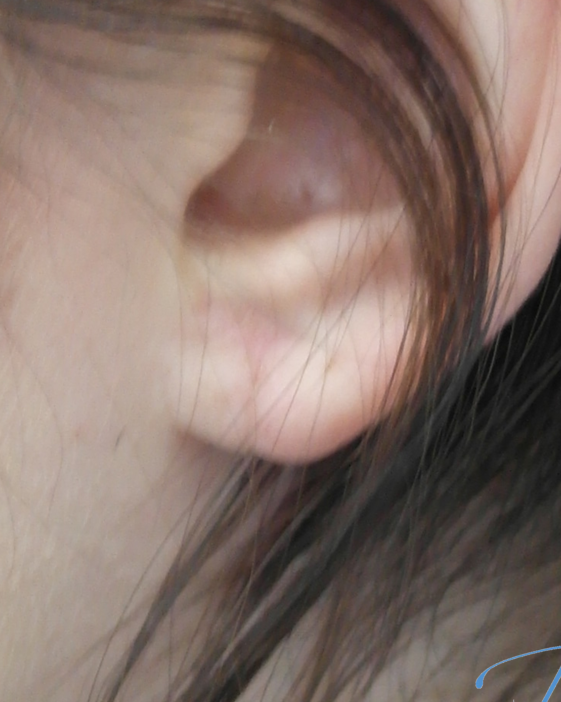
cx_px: 375
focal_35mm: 104
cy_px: 151
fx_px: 2159
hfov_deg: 14.8
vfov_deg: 18.3
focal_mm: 38
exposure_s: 1/30
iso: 400
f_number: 5
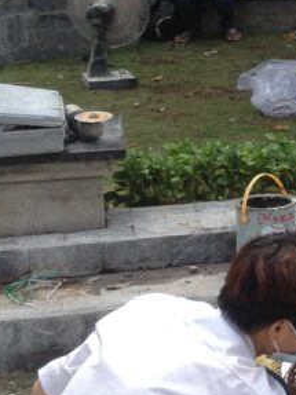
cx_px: 480
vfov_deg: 16.1
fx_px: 1392
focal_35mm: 122
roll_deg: +0.6
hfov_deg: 11.5
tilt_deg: -10.9
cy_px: 87
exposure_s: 1/286
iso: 50
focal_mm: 4.28
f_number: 2.4
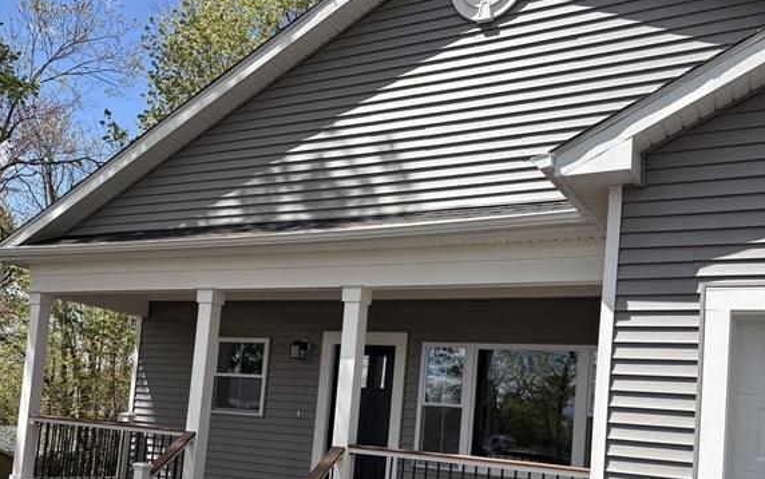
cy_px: 365
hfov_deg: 52.7
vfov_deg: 33.7
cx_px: 382
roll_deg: -5.5
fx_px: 772
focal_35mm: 37
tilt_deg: +5.7
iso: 50
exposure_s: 1/2283
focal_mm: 5.96
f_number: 1.6
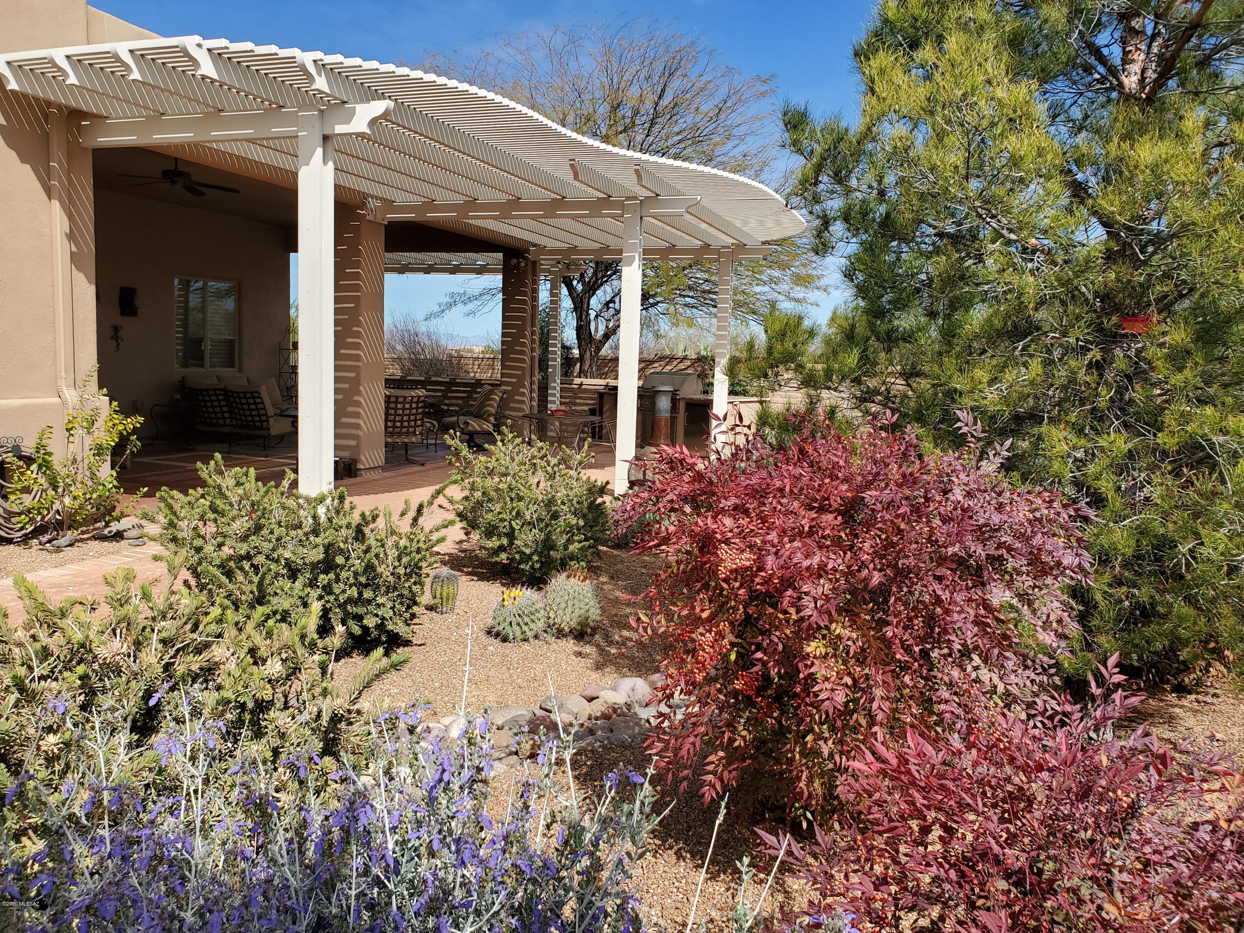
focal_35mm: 26
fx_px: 934
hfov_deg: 67.3
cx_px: 622
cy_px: 466
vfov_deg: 53.1
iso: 50
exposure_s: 1/1468
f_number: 2.4
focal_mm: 4.3
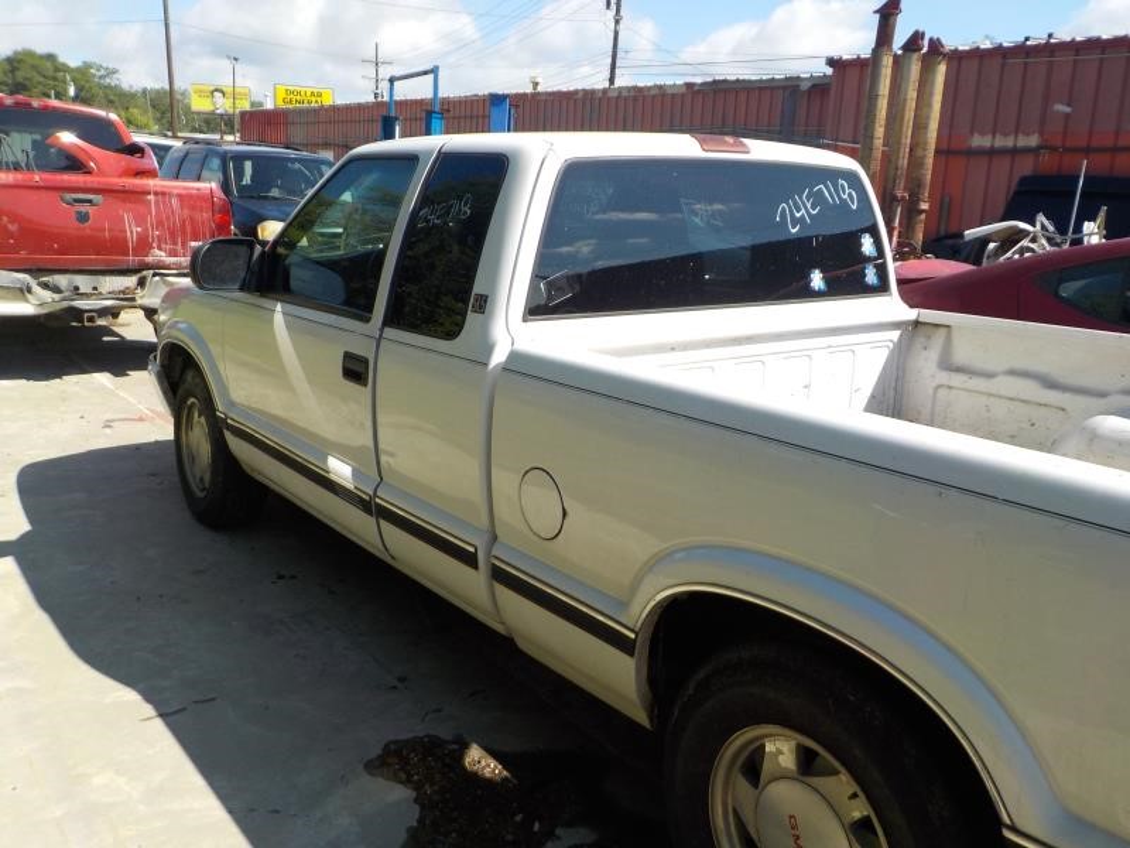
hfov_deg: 60.0
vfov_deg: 46.8
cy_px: 424
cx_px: 565
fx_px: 979
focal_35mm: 30
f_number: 3.3
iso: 125
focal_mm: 4.1
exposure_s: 1/800
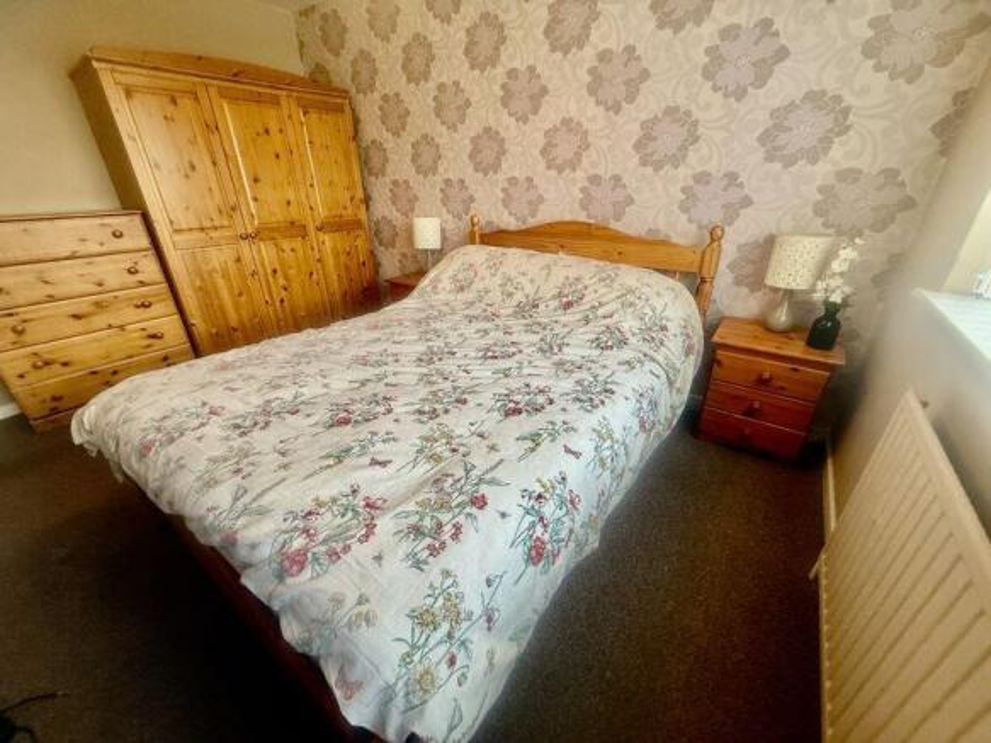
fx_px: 401
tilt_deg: -26.9
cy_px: 372
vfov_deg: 85.7
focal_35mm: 14
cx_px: 496
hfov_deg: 102.1
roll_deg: +0.8
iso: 100
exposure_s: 1/100
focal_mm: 2.22
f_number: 2.2
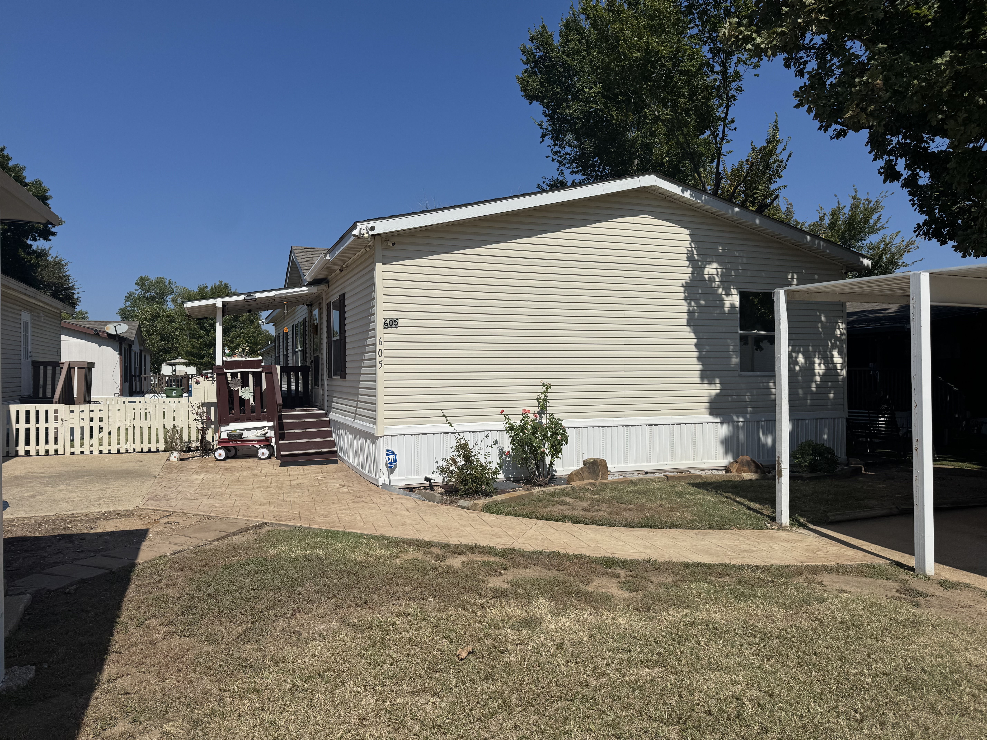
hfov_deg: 71.6
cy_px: 370
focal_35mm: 24
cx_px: 494
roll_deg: +0.2
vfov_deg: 56.8
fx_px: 684
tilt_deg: -0.8
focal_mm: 6.76
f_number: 1.78
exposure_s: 1/12346
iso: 80
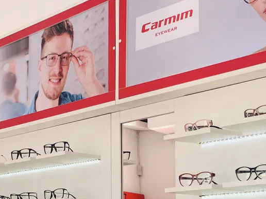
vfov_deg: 20.2
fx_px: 553
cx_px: 144
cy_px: 158
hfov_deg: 27.0
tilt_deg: +8.5
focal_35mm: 72
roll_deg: -0.2
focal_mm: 4.15
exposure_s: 1/243
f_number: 2.2
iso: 25
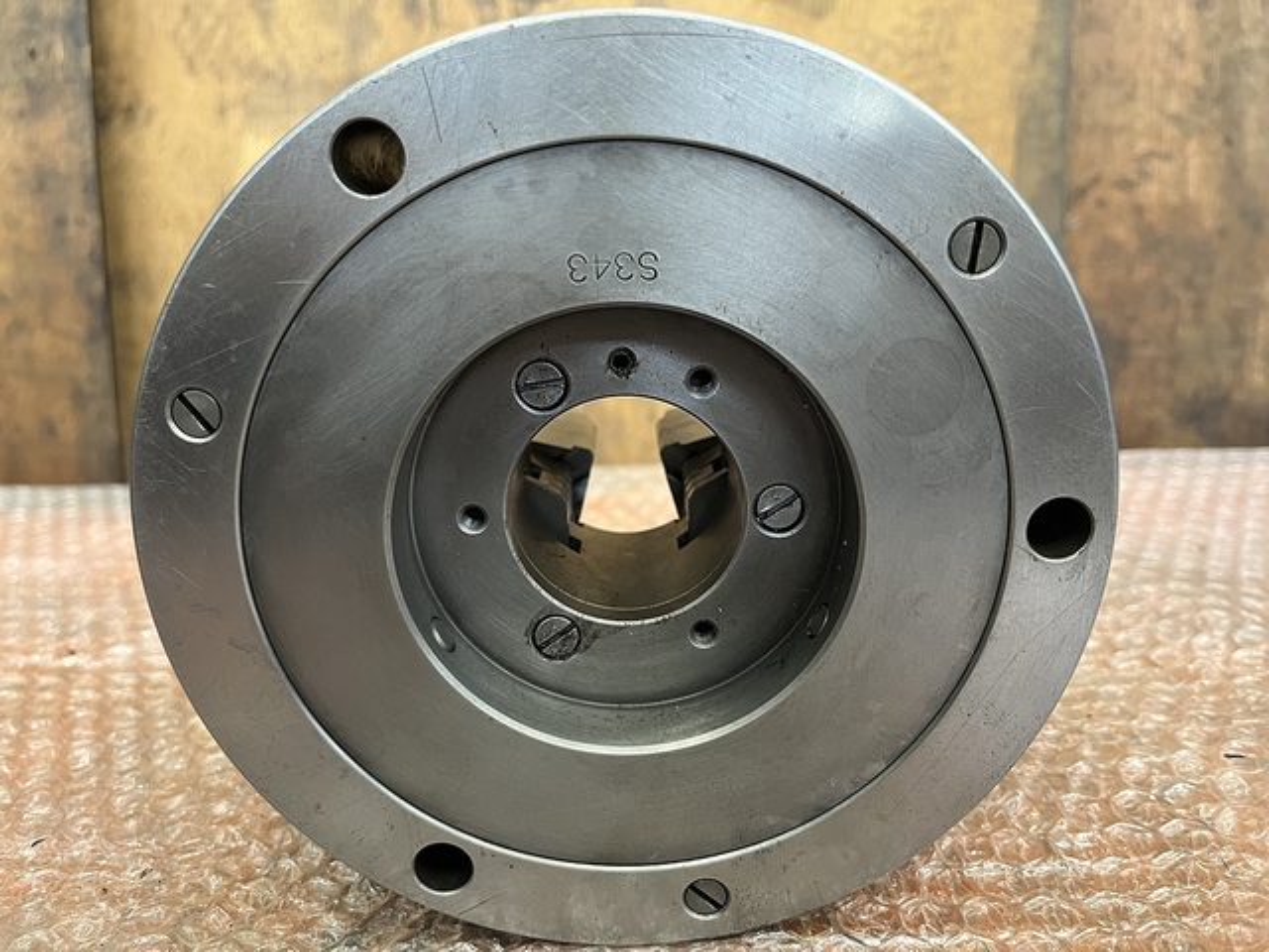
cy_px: 476
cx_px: 634
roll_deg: +2.3
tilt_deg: -17.9
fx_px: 953
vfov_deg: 53.1
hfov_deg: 67.3
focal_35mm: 26
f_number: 1.6
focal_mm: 5.1
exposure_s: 1/60
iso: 200
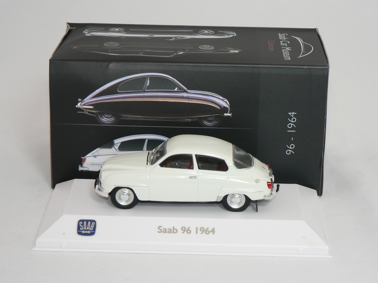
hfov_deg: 19.3
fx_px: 1114
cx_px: 189
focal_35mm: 102
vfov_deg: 14.5
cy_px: 142
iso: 80
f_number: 3.2
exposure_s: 1/60
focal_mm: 16.9
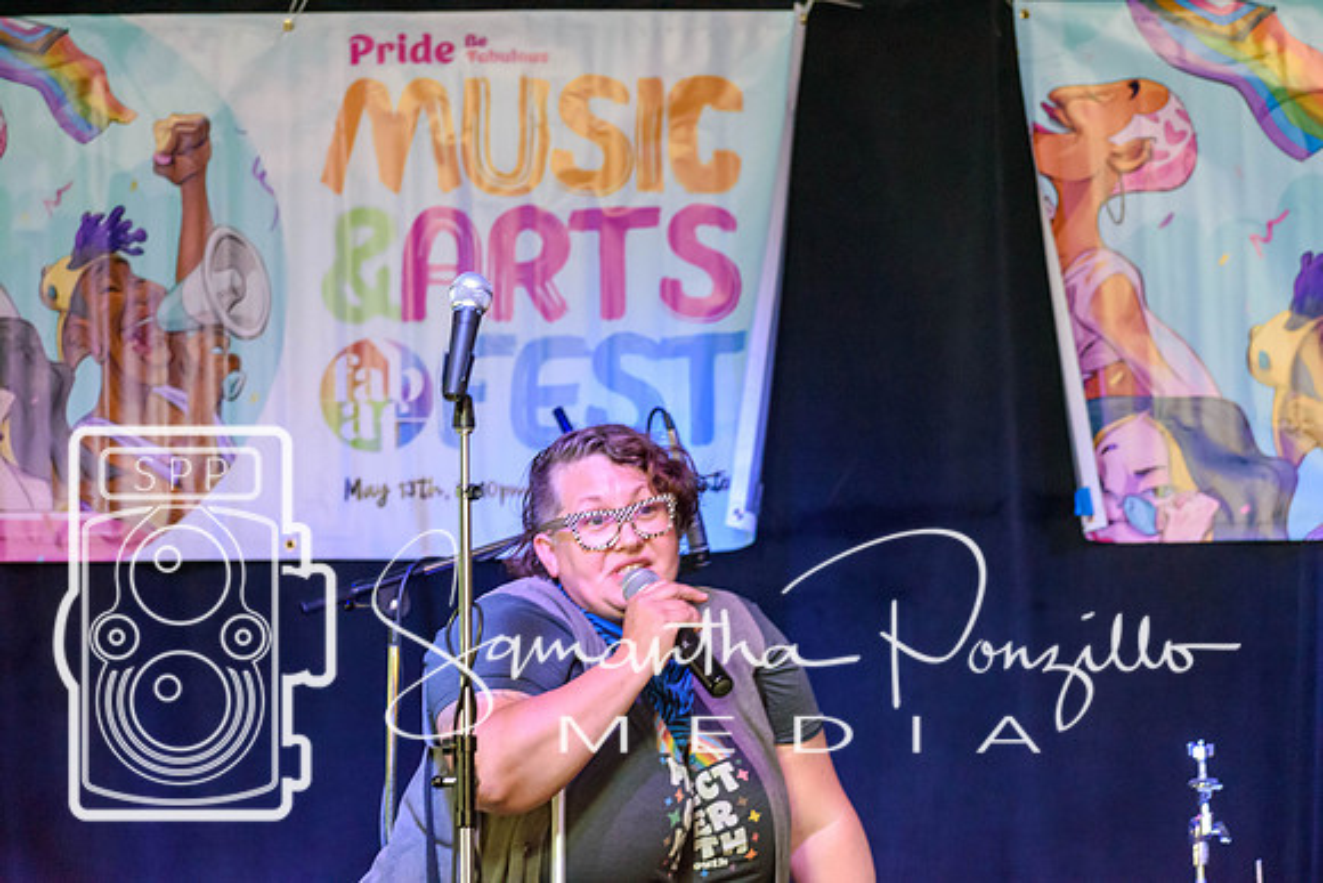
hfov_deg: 12.4
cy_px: 442
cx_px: 662
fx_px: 6065
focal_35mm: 165
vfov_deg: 8.3
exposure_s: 1/125
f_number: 4.8
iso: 2000
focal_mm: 110
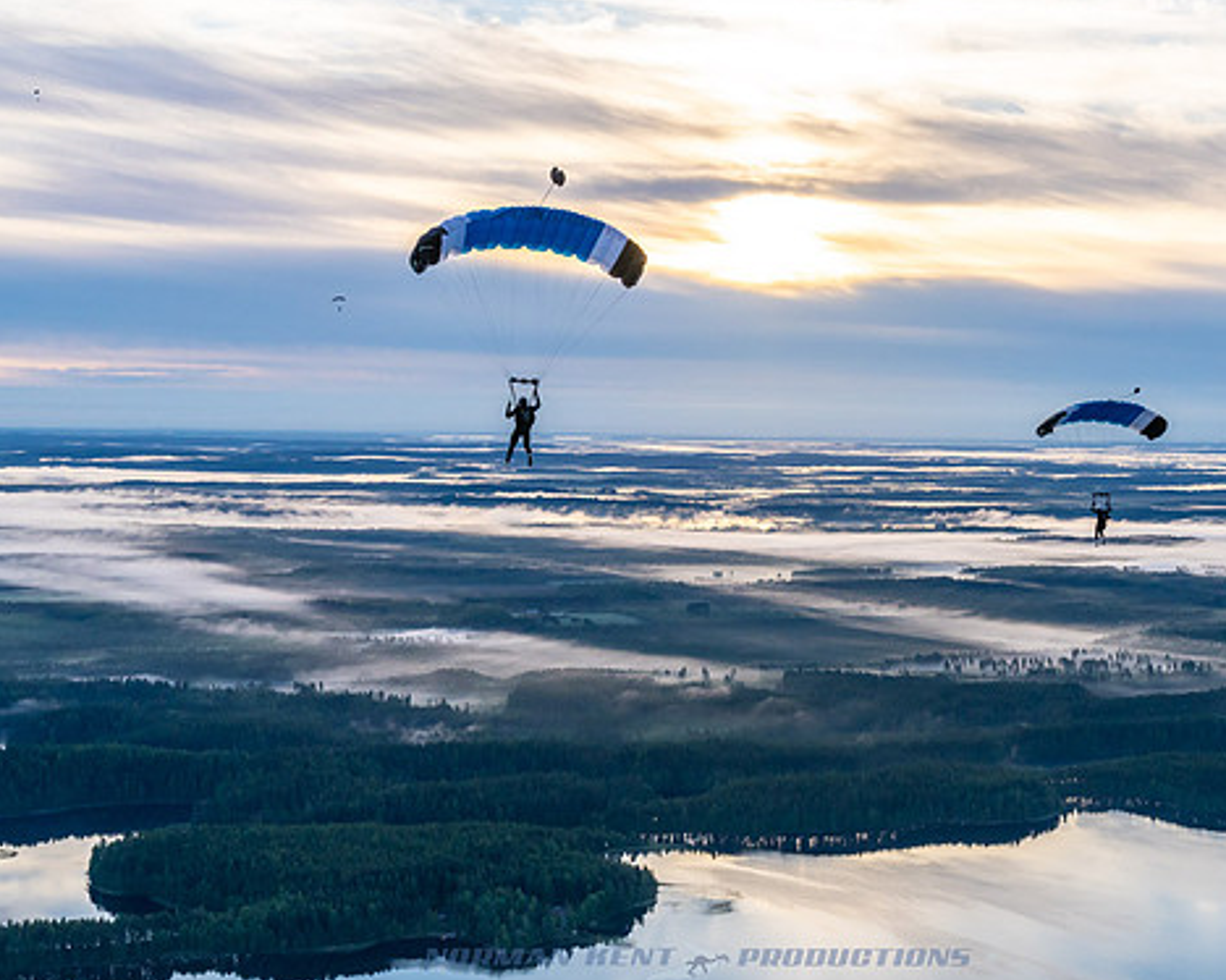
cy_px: 495
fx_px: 2104
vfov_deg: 26.2
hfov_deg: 32.4
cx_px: 751
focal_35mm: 58
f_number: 6.3
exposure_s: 1/2000
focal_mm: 46
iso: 1000
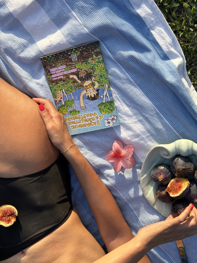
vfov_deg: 39.7
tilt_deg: -71.9
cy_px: 132
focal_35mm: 48
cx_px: 98
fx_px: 364
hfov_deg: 30.3
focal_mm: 6.76
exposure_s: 1/1203
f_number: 1.78
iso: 64
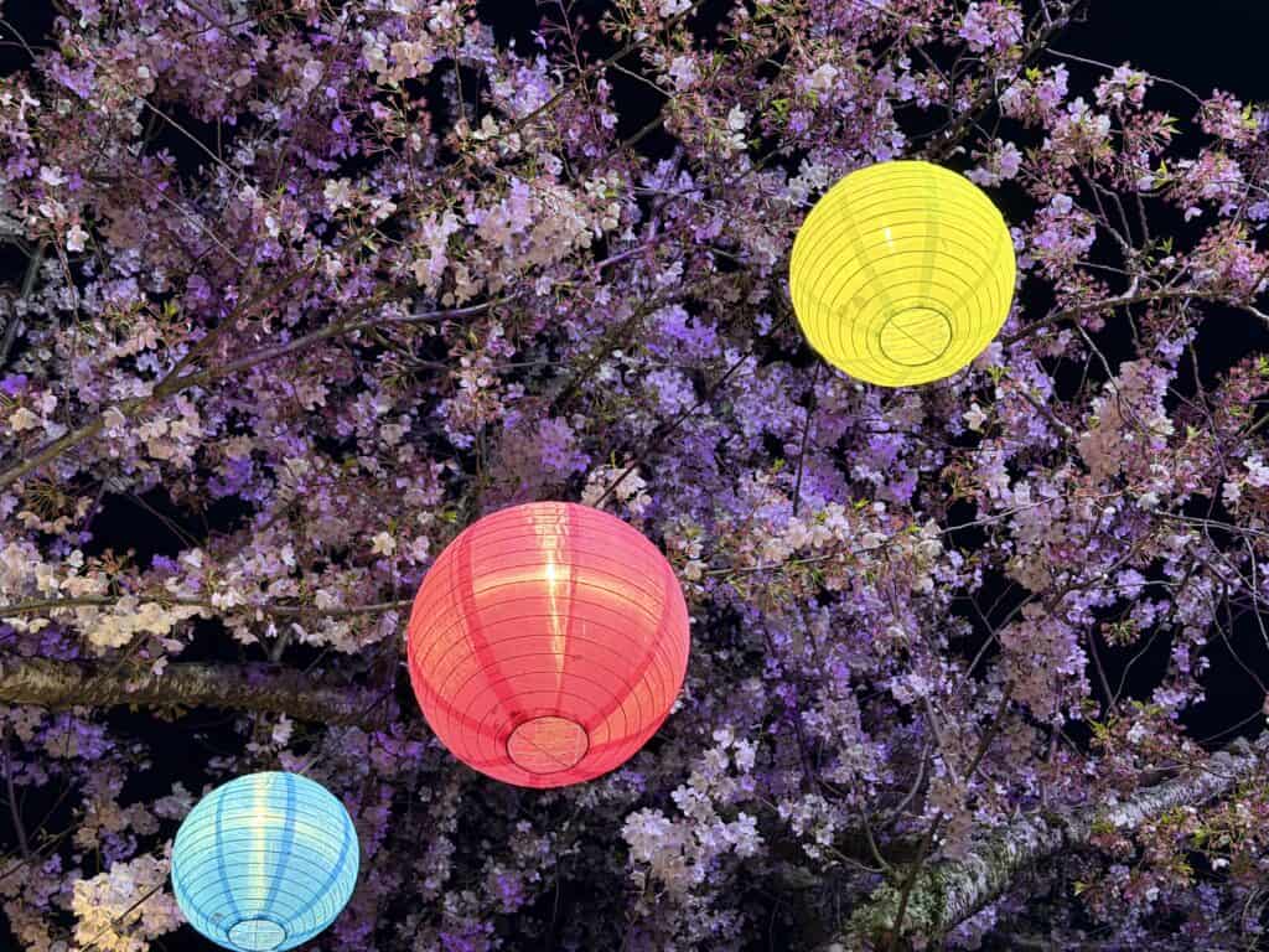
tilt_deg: +46.8
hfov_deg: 39.7
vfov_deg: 30.3
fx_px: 1760
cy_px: 476
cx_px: 634
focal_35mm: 48
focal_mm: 6.76
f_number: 1.78
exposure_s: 1/30
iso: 500
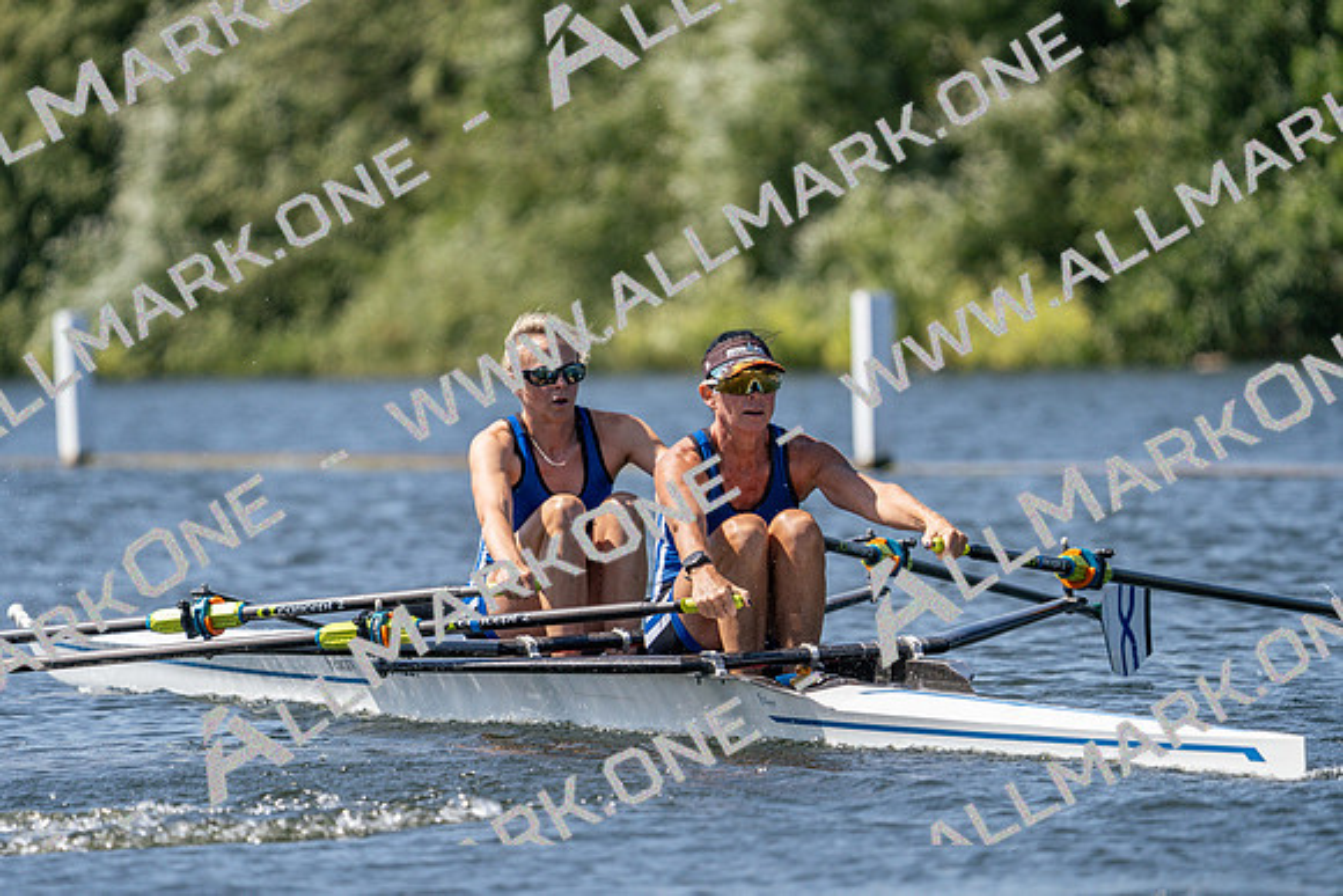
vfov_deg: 3.6
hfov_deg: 5.4
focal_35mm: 385
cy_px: 448
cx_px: 672
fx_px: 14365
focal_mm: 385
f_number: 6.3
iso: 320
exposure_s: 1/2000
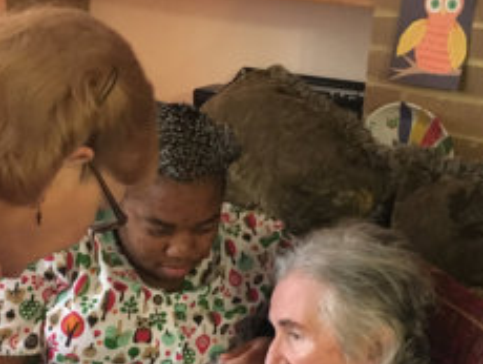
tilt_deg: -24.7
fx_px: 880
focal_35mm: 63
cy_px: 310
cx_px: 216
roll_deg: -2.6
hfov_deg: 30.7
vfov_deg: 22.9
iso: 320
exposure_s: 1/15
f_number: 2.2
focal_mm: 4.15
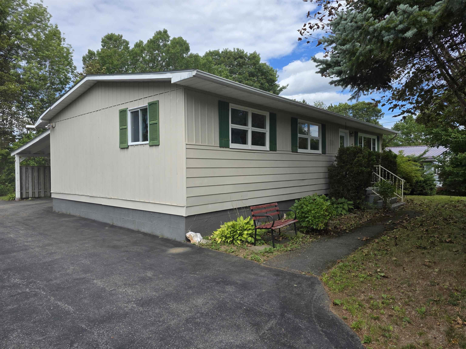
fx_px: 310
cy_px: 174
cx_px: 233
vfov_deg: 58.9
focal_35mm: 23
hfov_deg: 73.9
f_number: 1.7
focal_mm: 6.3
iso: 80
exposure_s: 1/4145
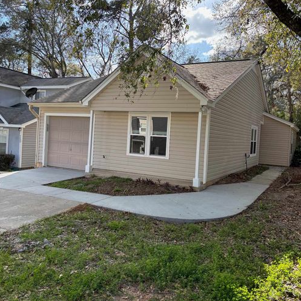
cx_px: 151
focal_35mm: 31
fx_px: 305
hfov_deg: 52.5
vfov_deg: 52.5
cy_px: 139
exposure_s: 1/1248
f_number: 1.6
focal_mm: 5.96
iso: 50
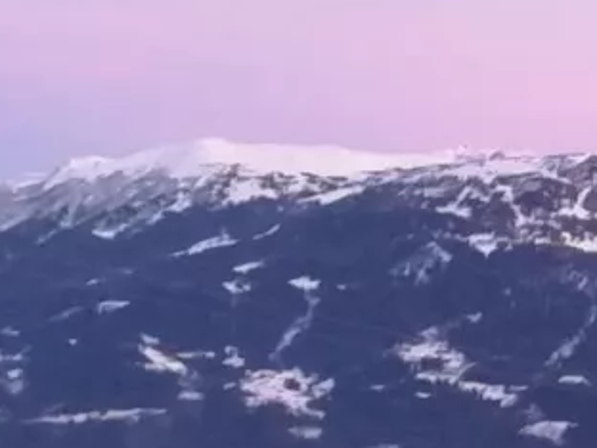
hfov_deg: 8.8
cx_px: 1391
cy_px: 550
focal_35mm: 206
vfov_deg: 7.2
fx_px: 3553
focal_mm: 3.83
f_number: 2.2
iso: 200
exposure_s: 1/25
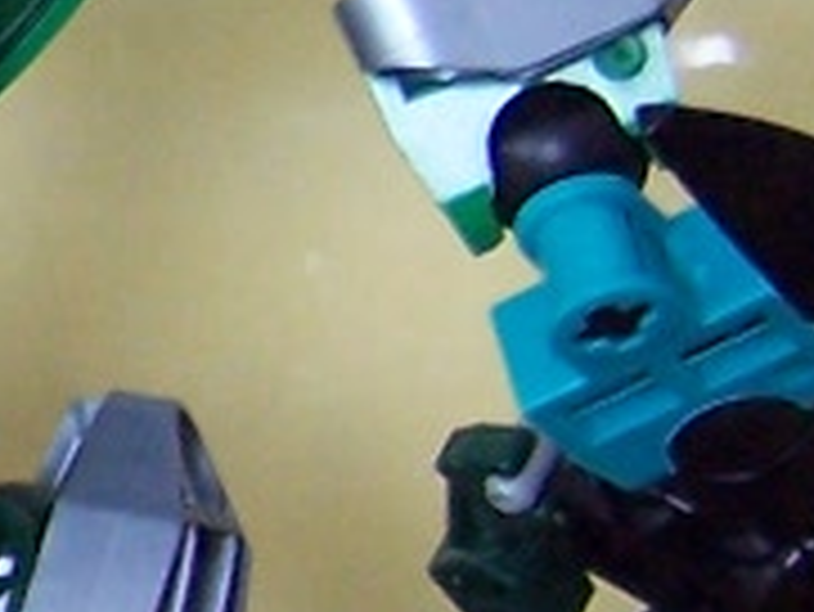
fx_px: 5930
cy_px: 490
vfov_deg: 5.9
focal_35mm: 252
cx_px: -1349
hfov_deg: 7.2
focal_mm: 6.3
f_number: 2.8
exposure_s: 1/8
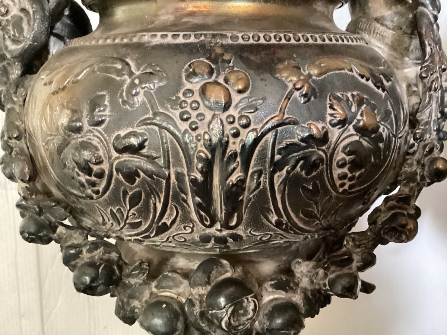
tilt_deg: -12.7
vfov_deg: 45.4
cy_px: 168
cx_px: 224
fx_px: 400
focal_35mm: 31
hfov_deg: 58.4
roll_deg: -2.6
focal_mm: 3.3
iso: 800
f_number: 2.4
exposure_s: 1/17
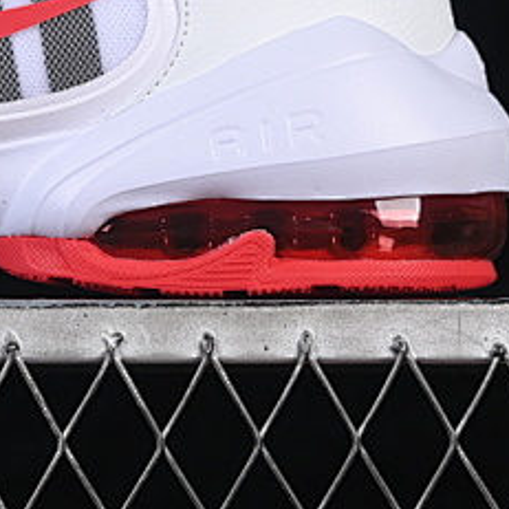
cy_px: -67
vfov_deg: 7.9
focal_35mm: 221
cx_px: -112
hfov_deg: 7.8
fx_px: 3677
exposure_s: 1/80
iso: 160
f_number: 8
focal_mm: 50
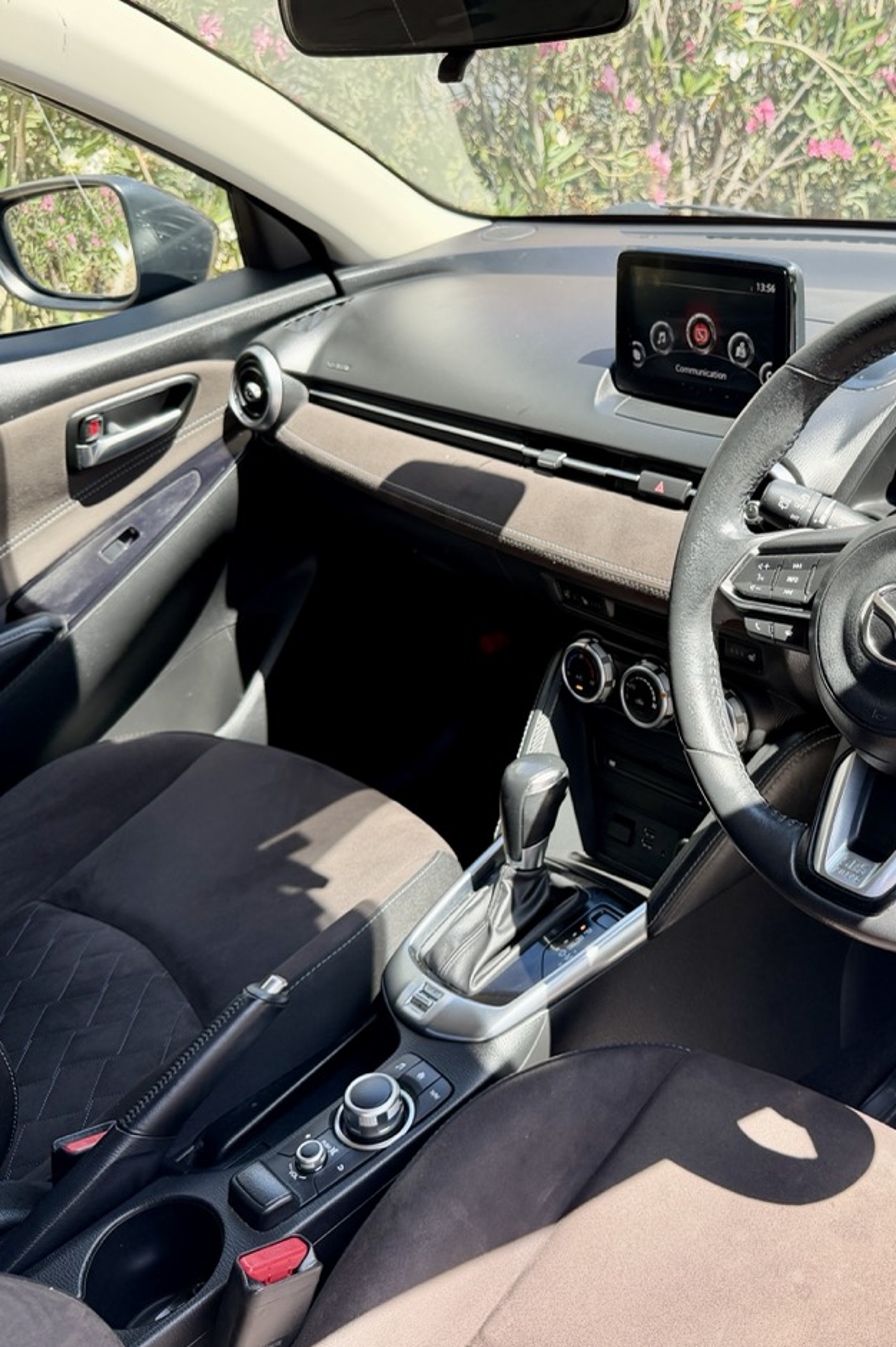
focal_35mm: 34
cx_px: 716
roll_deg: +2.4
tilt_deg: -27.7
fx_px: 1270
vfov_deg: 55.8
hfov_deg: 37.5
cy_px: 665
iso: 100
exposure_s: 1/393
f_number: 1.78
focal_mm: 6.76
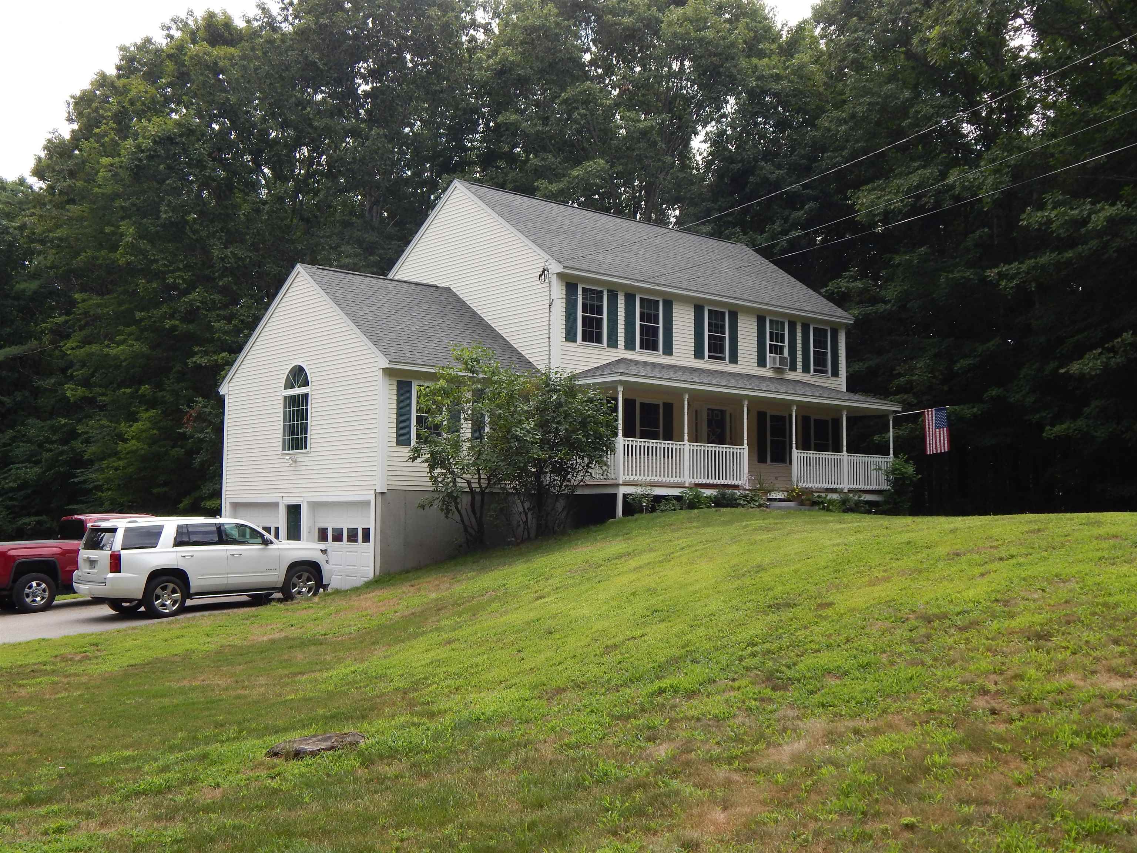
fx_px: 1248
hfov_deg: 49.0
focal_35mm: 38
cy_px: 426
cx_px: 568
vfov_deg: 37.7
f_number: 3.4
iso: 125
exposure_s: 1/400
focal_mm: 6.8
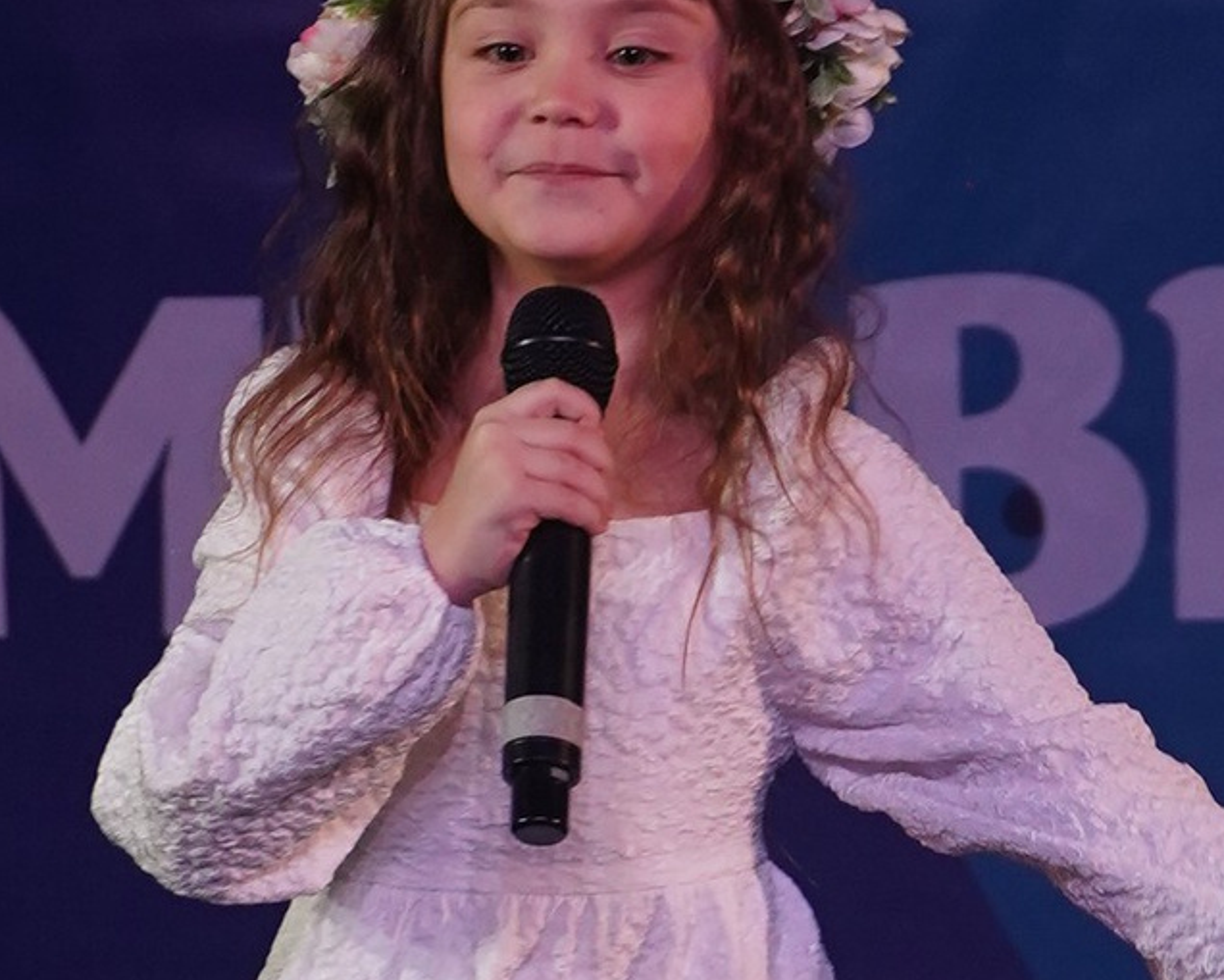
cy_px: 770
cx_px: 731
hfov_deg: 2.3
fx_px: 30579
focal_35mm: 844
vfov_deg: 1.8
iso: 1600
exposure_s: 1/400
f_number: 5
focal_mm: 149
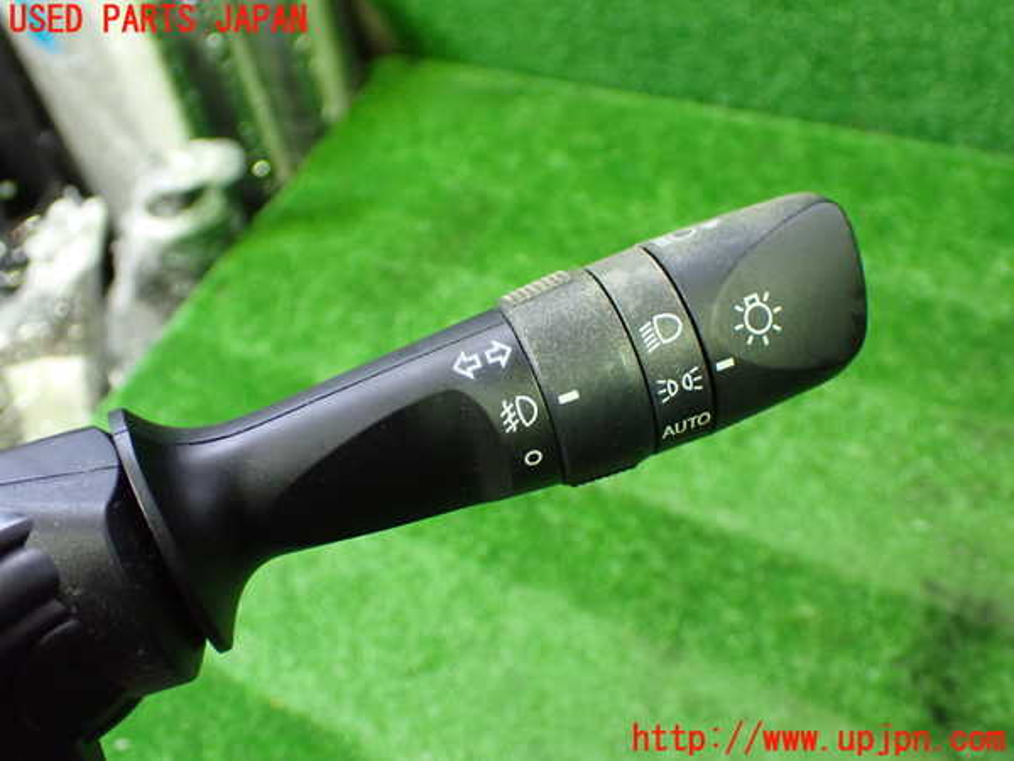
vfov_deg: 37.7
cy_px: 380
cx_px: 507
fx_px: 1113
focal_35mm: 38
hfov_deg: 49.0
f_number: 2.7
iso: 1000
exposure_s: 1/40
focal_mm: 6.83
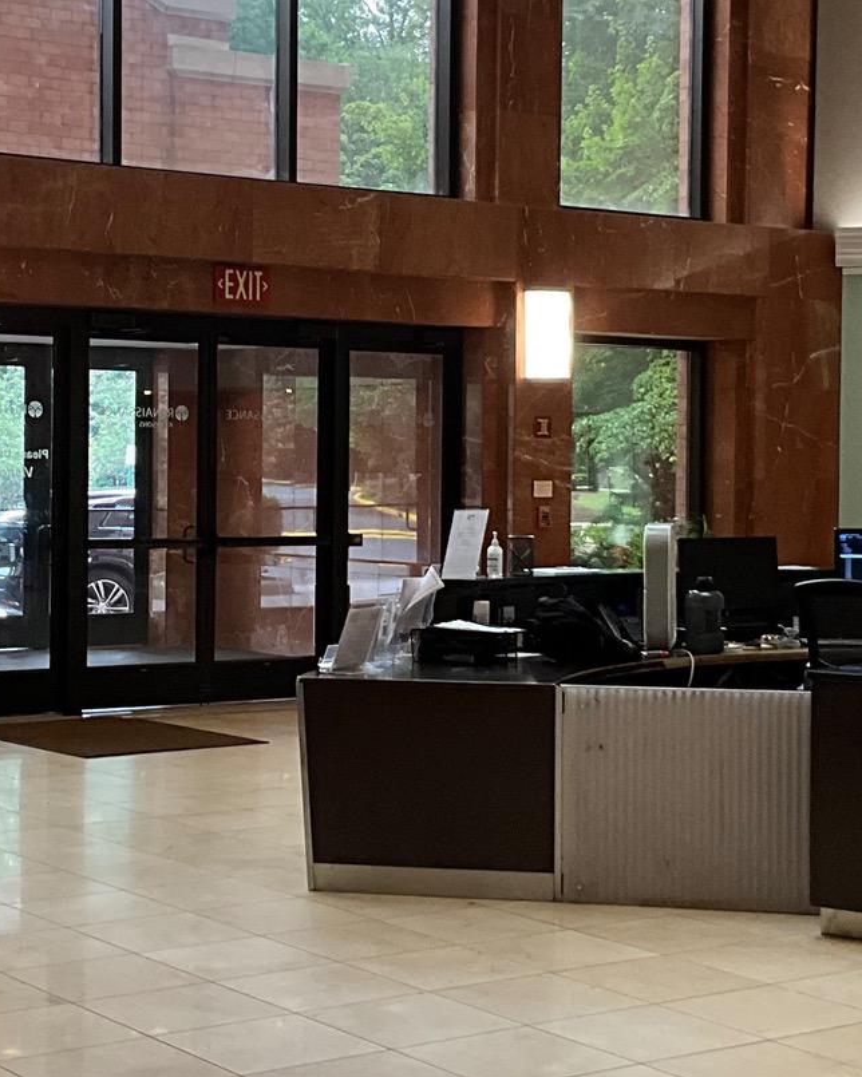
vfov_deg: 26.4
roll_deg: -0.4
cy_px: 491
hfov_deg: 21.2
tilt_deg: -0.2
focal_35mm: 72
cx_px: 371
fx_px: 2296
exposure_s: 1/60
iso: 64
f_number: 1.8
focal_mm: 3
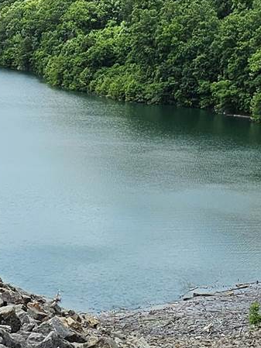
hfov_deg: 12.6
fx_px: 1186
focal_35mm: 118
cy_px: 121
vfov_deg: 16.7
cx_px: 113
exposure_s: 1/942
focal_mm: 6.3
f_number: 1.7
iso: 10
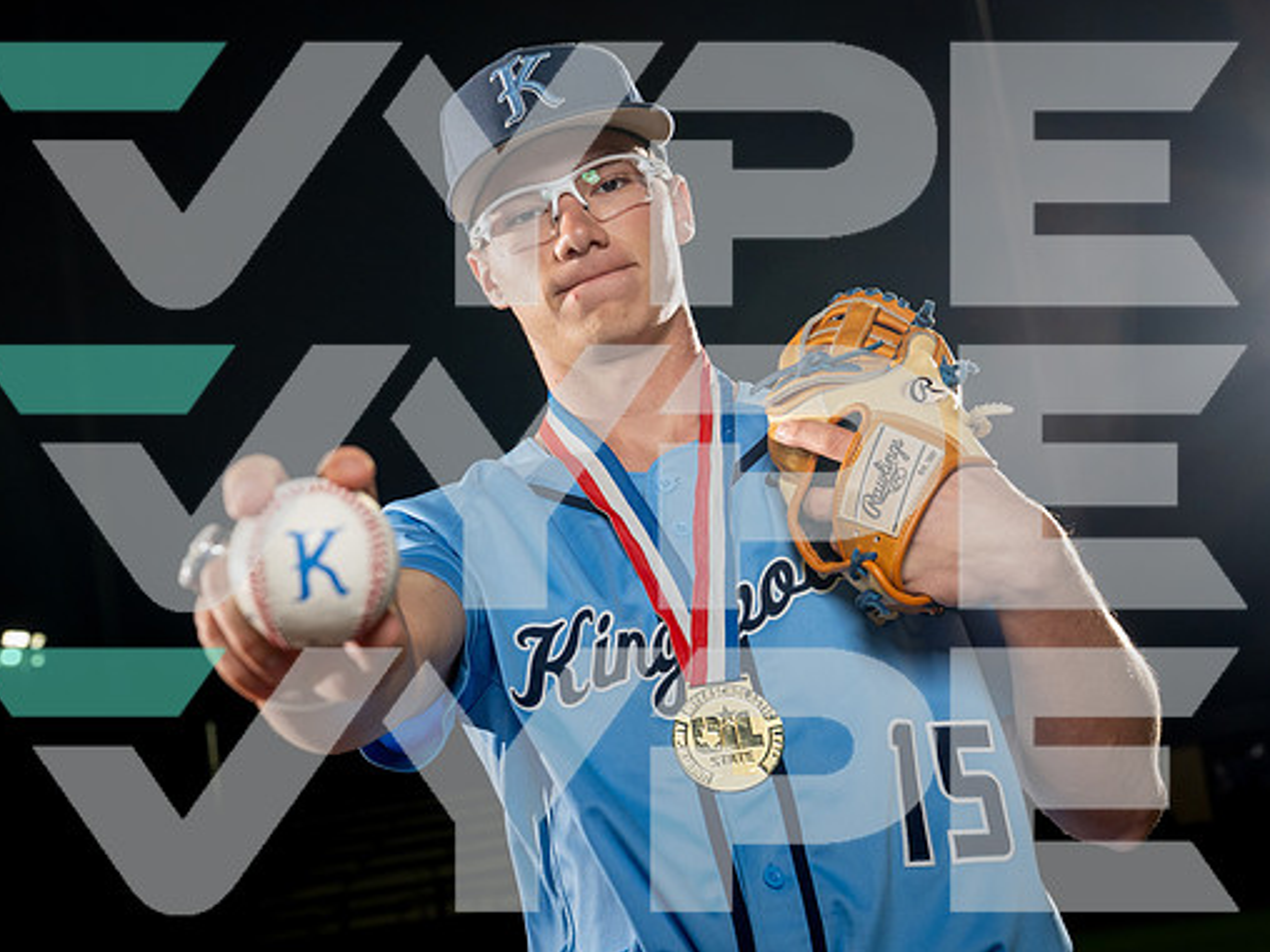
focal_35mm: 56
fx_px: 2055
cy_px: 478
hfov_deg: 34.3
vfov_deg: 26.1
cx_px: 610
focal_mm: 51
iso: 800
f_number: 5.6
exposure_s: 1/250
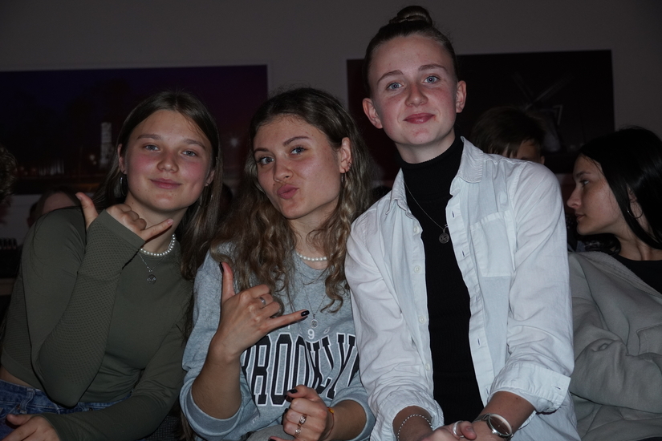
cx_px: 331
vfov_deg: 25.8
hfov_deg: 37.9
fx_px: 965
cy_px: 220
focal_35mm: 52
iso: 1000
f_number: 4.5
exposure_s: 1/60
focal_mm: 35
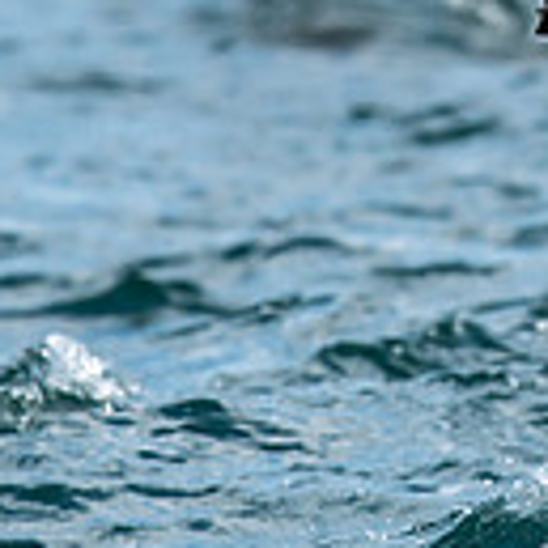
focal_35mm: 1749
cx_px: 739
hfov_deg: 1.0
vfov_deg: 1.0
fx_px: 31326
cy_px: -240
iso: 320
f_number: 5.6
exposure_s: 1/2000
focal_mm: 300
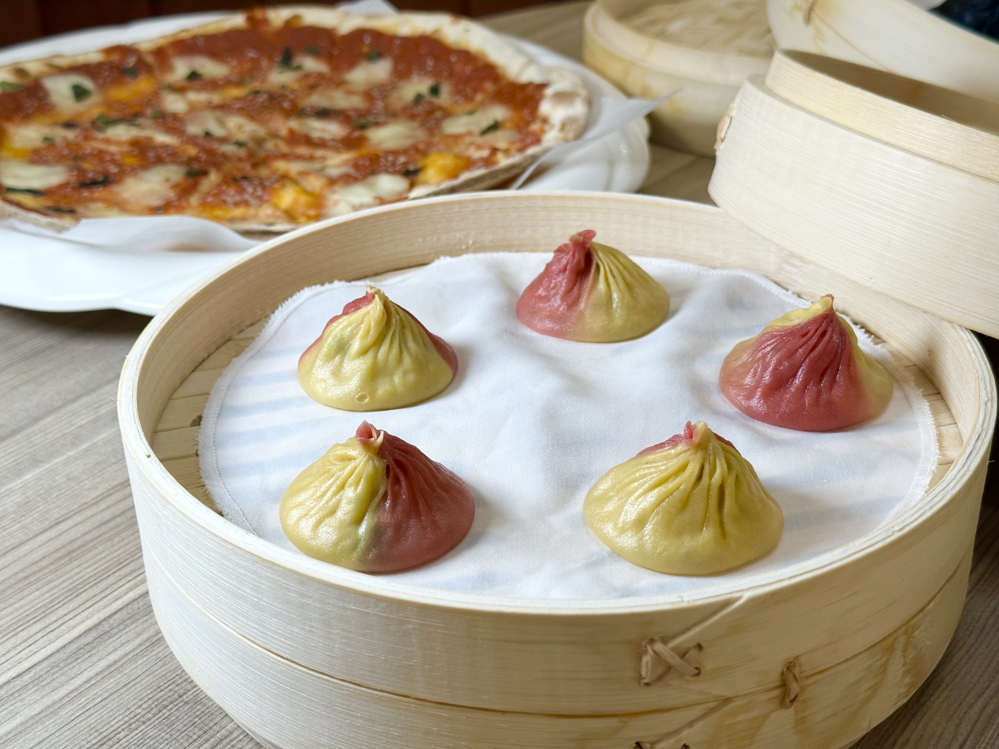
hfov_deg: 39.7
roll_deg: +0.1
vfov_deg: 30.3
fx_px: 1385
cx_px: 500
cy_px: 374
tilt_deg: -29.2
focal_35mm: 48
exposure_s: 1/120
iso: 80
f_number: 1.78
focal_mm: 6.86
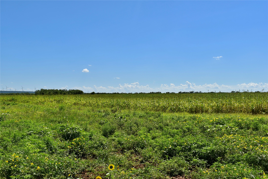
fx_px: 268
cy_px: 90
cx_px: 134
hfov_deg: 53.1
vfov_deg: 36.9
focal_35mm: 36
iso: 100
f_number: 9
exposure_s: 1/320
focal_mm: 24
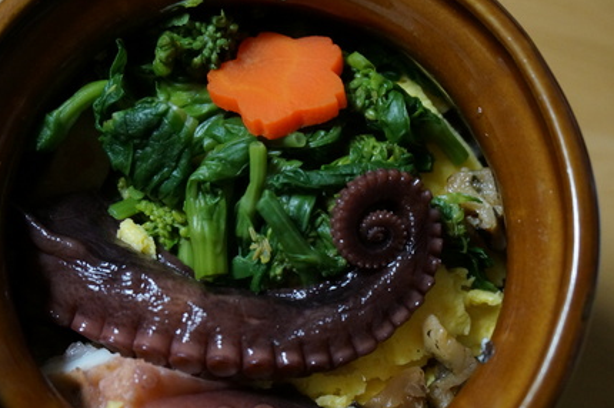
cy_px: 230
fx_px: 1034
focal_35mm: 61
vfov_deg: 22.3
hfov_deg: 33.1
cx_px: 304
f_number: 4.5
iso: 2000
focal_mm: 29
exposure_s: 1/60
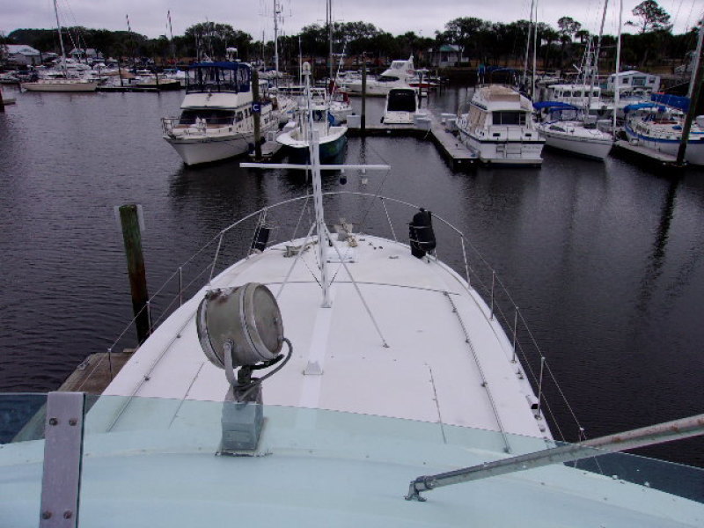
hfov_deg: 65.3
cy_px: 264
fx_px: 549
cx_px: 352
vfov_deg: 51.4
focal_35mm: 27
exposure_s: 1/120
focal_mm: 4.9
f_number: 10.4
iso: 80
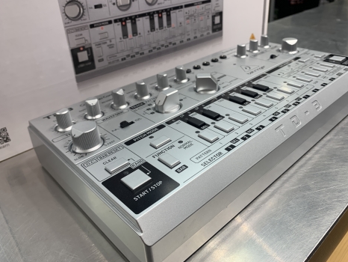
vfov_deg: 48.2
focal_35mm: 29
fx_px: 292
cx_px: 190
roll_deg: +3.4
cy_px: 118
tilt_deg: -28.7
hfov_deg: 61.5
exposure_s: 1/120
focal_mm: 4.25
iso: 40
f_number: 1.8
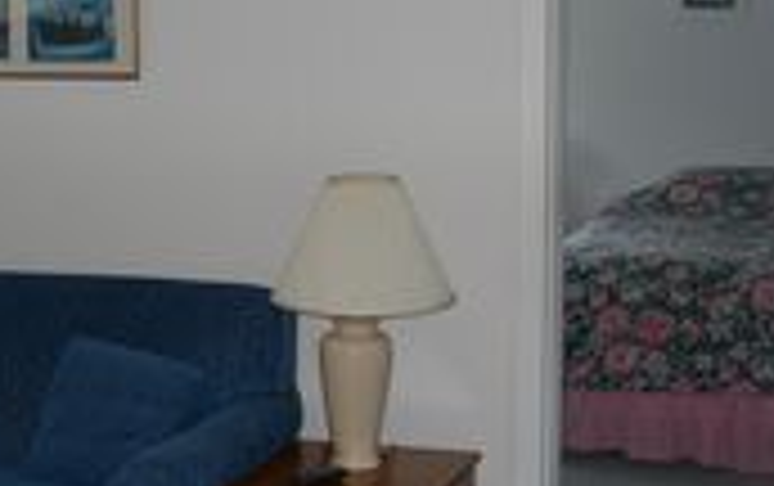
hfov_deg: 23.9
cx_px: 234
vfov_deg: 15.2
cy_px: 292
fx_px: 1816
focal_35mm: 86
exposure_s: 1/60.1
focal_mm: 7.8
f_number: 2.8
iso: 67
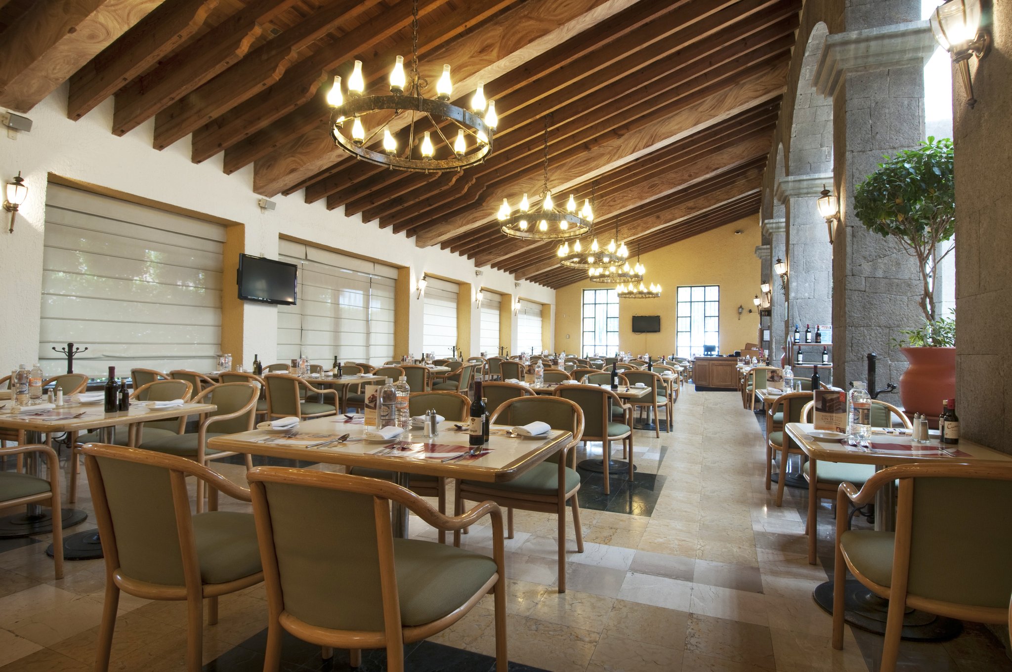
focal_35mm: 18
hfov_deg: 90.1
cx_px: 506
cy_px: 336
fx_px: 505
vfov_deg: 67.2
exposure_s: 1.6
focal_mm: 12
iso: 100
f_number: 11
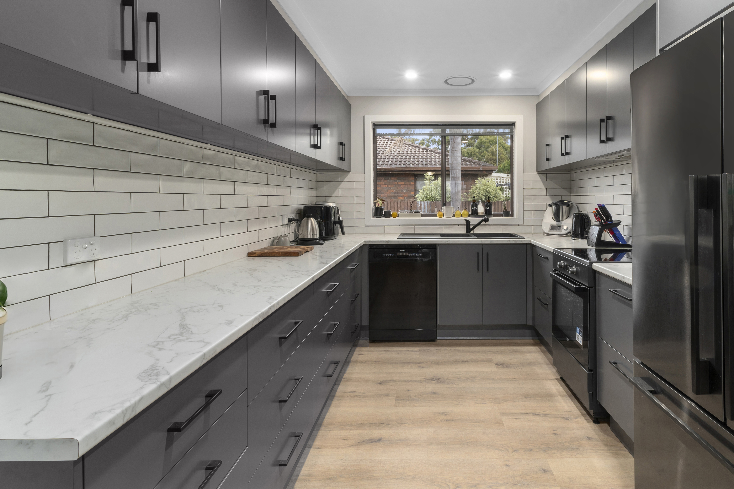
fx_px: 367
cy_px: 202
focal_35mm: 18
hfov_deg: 89.2
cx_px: 428
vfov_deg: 66.9
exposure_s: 2.5
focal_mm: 10
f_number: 11
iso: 100
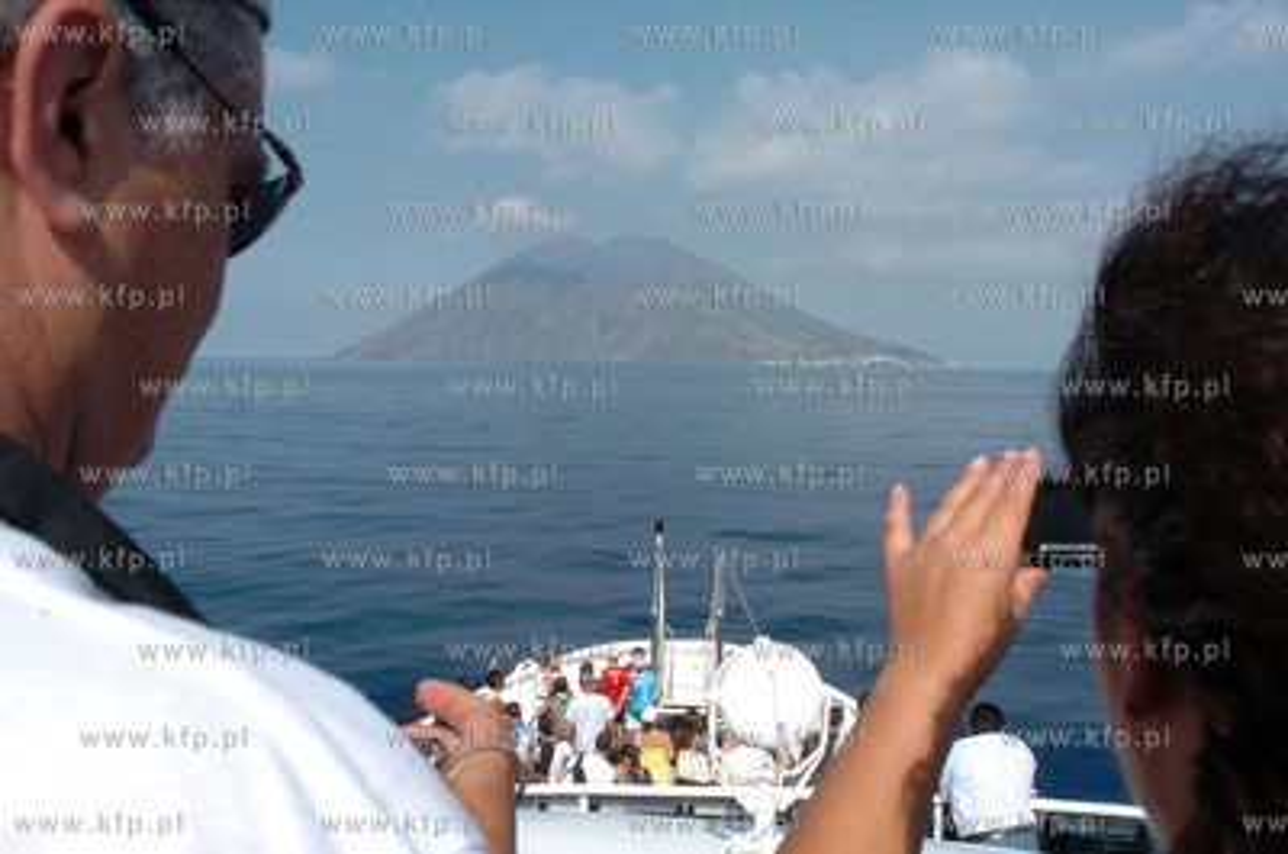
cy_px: 427
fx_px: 1071
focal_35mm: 30
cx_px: 644
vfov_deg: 43.4
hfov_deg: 62.0
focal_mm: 20
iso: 400
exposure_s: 1/500
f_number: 11
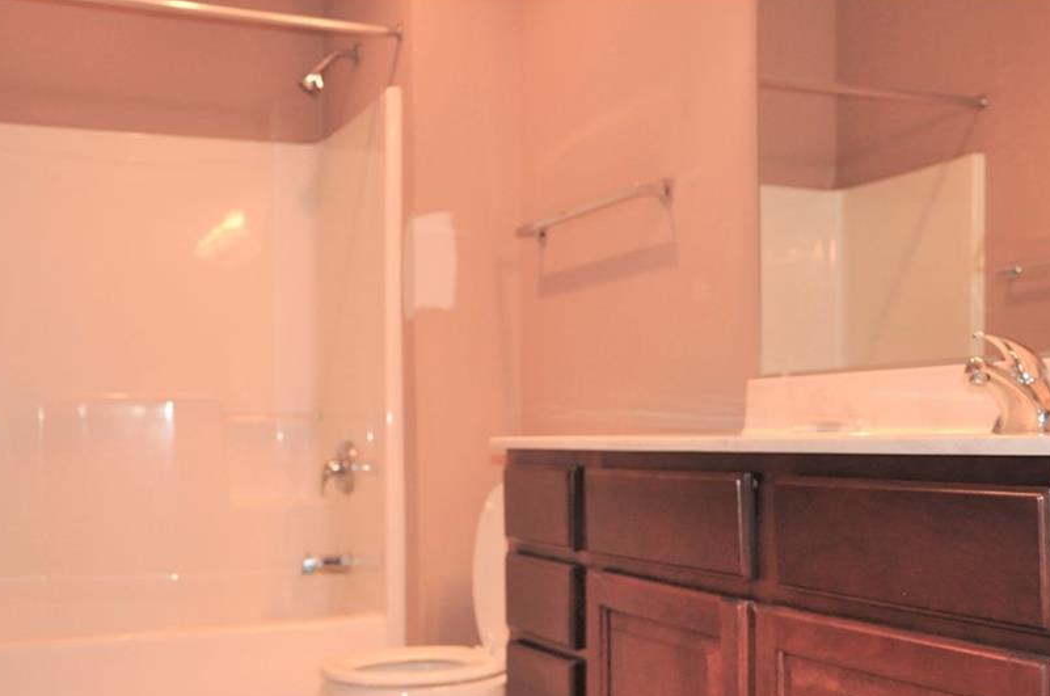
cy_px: 433
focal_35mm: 46
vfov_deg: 29.0
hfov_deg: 42.8
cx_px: 471
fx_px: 1339
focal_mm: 24
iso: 800
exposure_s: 1/60
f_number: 3.8
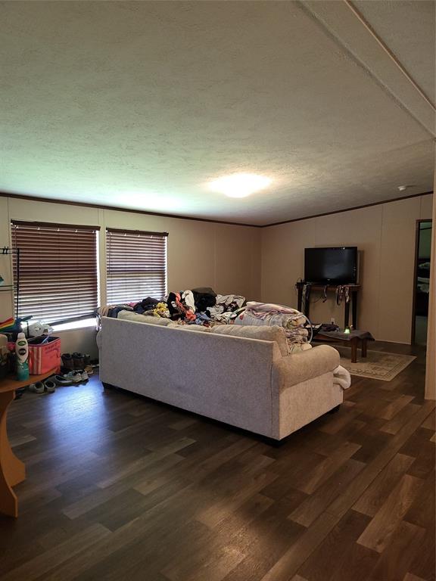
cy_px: 290
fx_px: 403
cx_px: 218
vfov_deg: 71.6
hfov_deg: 56.8
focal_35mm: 24
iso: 250
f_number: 1.8
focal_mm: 5
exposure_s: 1/40
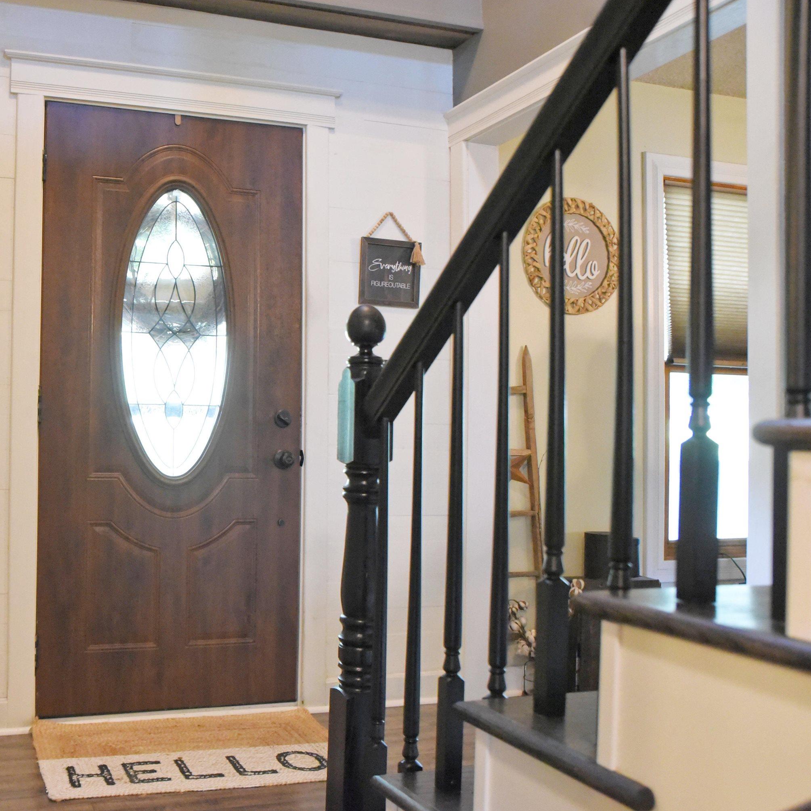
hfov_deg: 41.6
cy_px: 411
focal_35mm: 39
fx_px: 1034
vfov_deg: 42.8
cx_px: 207
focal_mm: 30
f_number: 4
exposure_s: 1/200
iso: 8000
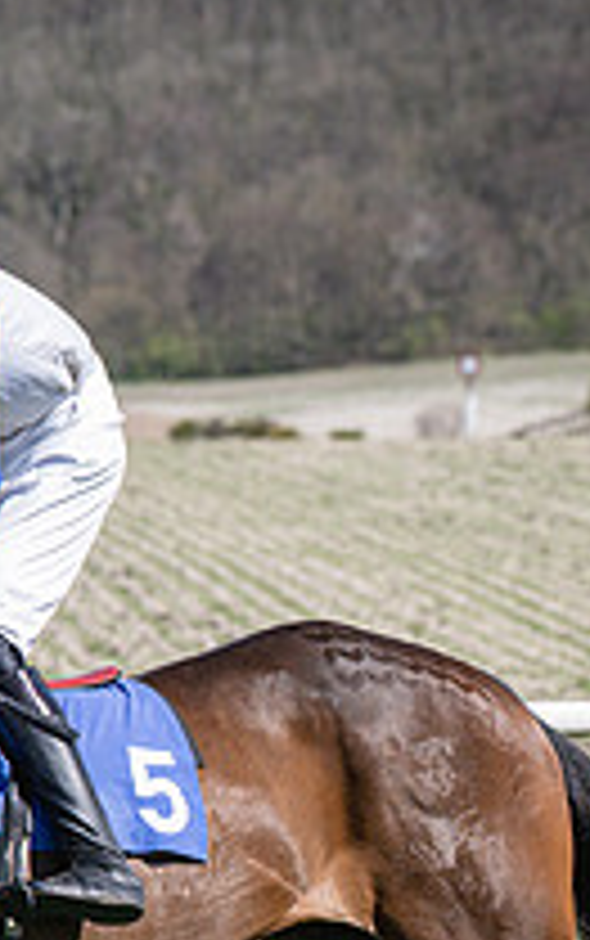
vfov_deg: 5.9
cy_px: 844
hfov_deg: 3.7
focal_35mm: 357
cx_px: 288
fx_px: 9166
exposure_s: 1/2000
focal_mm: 96
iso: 180
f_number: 4
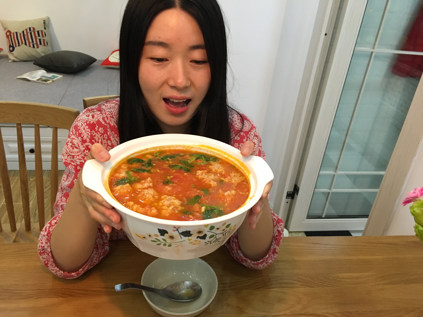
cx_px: 212
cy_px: 158
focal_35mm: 29
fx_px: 354
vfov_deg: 48.2
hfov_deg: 61.7
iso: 250
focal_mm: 4.15
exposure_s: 1/33
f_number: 2.2
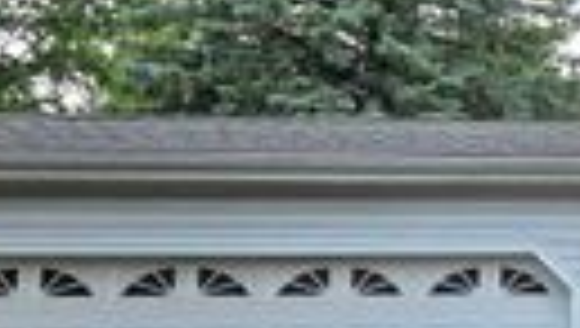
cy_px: 272
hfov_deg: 19.4
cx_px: 845
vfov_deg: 12.5
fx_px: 1494
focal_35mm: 97
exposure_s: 1/2000
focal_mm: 5.4
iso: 25
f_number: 1.8
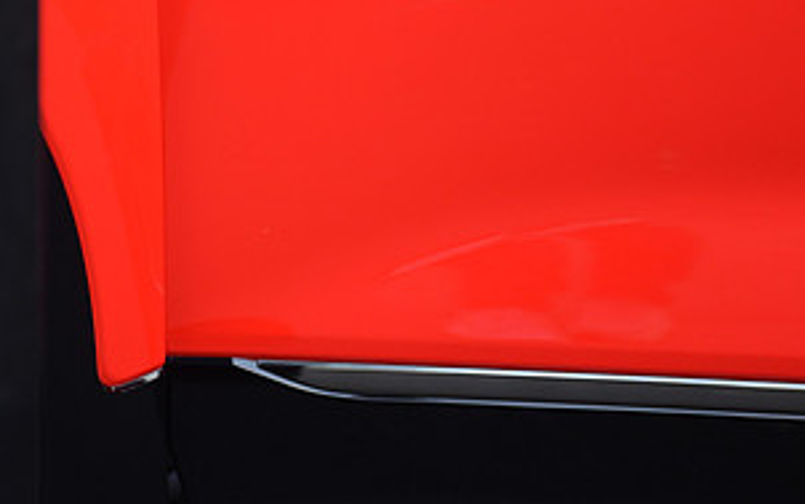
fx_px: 3007
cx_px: 251
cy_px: 209
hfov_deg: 15.2
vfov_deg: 9.6
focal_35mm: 137
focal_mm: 70
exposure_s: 1/640
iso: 560
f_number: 2.8
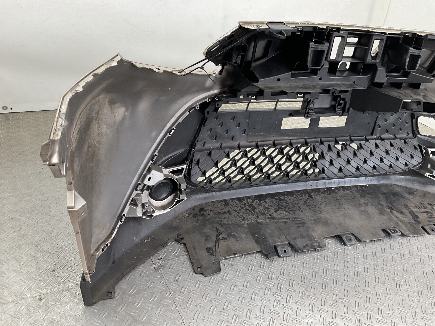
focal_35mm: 29
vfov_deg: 48.2
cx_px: 218
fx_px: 364
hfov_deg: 61.7
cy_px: 163
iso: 32
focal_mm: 3
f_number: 1.8
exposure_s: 1/120
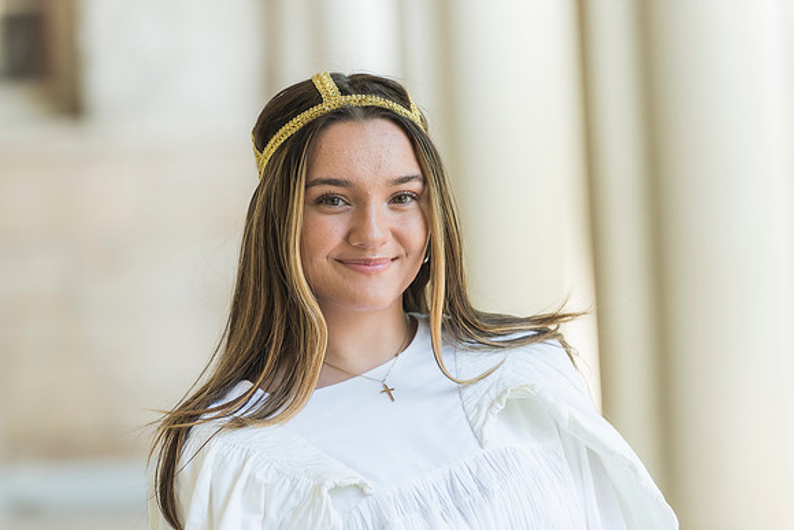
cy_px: 265
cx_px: 397
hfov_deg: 12.8
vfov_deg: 8.6
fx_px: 3530
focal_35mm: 160
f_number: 3.5
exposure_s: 1/160
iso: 320
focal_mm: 160
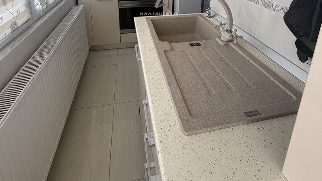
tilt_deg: -15.3
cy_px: 2
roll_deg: -1.6
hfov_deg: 83.9
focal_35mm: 21
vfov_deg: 45.6
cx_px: 160
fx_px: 179
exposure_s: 1/99
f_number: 2.2
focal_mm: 2.22
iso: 160
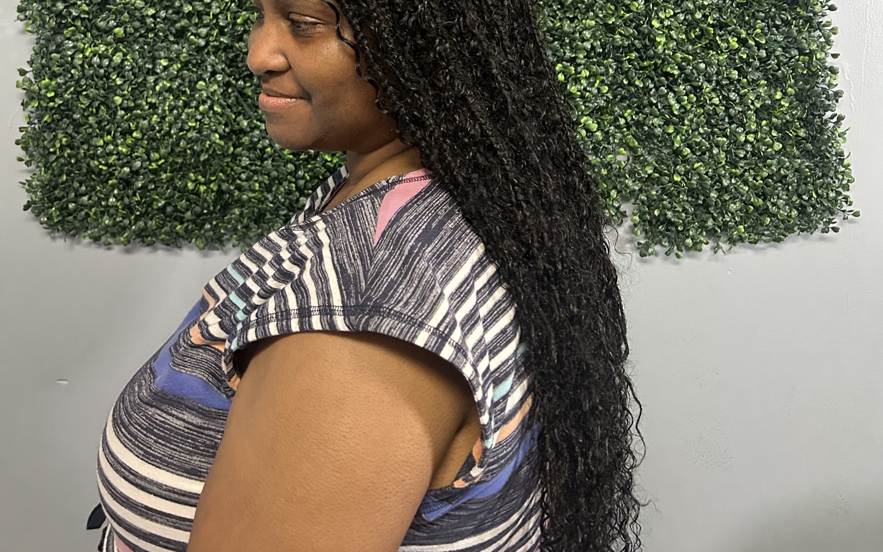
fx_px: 890
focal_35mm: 37
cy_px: 42
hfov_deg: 52.7
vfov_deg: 32.5
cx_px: 443
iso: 500
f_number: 1.5
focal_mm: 5.7
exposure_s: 1/30
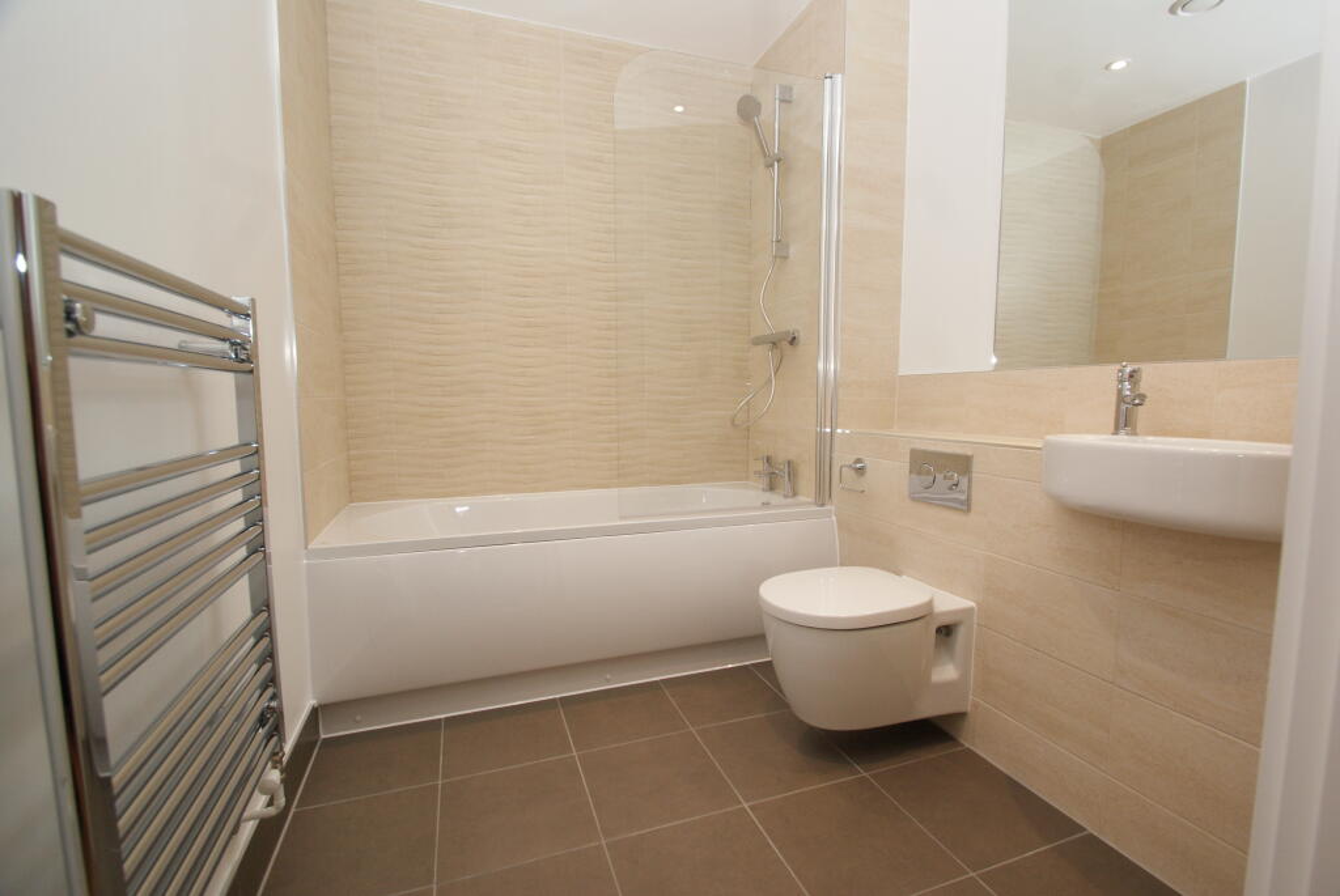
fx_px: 559
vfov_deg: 77.5
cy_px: 448
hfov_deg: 100.3
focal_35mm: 15
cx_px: 670
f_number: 5.6
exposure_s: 1/60
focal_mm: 10
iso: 400
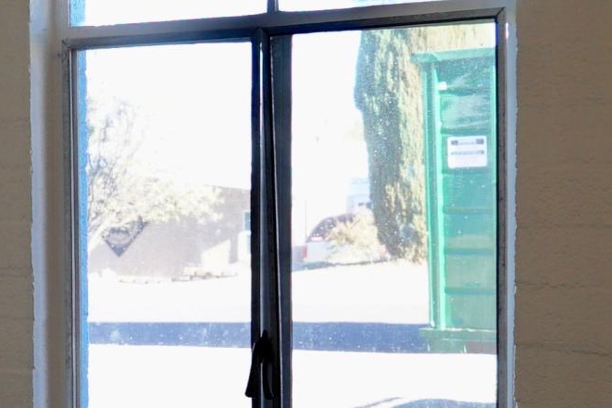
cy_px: 297
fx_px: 1853
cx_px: -163
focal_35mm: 109
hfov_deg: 17.7
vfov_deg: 12.5
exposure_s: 1/160
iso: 320
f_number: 4
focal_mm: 24
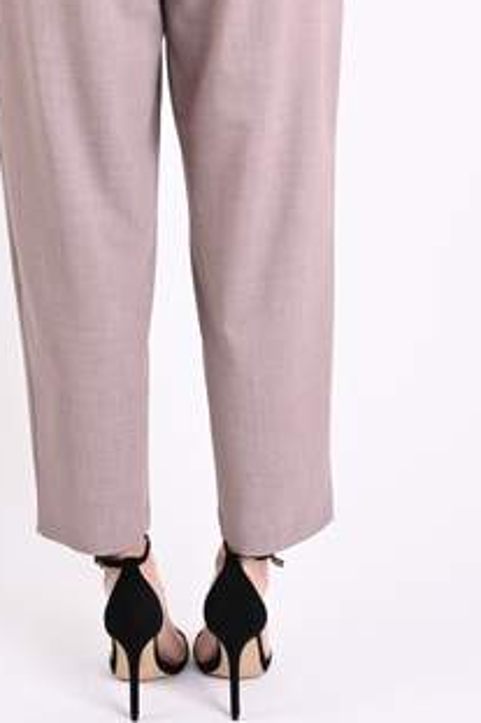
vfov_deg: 26.1
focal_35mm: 77
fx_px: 1545
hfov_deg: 17.7
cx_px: 202
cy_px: 219
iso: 125
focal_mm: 46
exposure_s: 1/125
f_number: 9
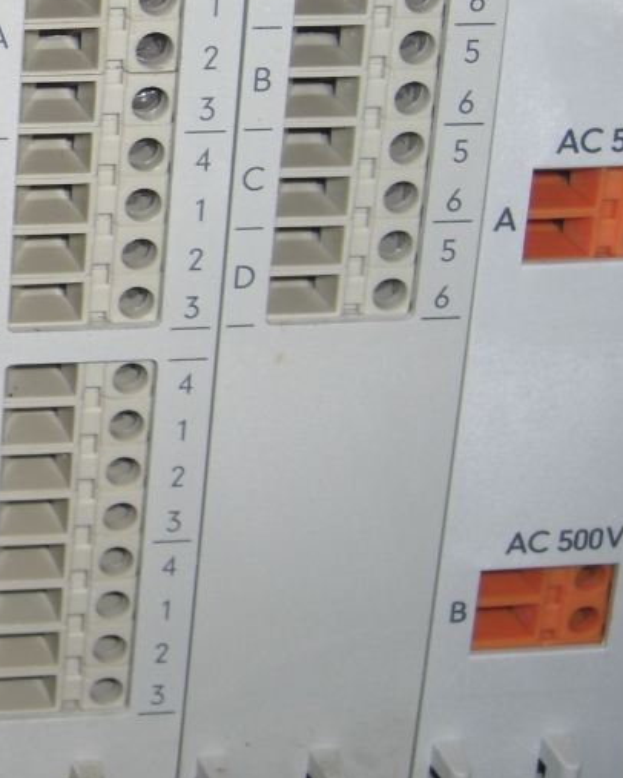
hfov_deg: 12.4
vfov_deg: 16.3
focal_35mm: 117
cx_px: -368
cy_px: 160
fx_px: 2695
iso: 80
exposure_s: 1/60
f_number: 2.8
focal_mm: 7.9
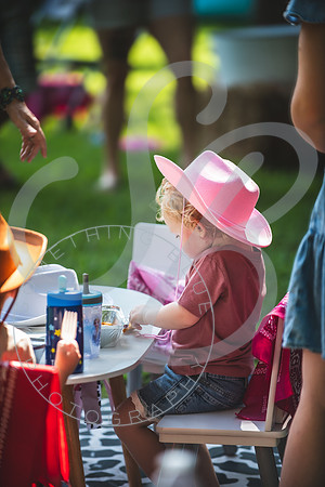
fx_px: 2437
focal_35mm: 180
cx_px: 162
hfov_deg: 7.6
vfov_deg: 11.4
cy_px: 244
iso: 200
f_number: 2.8
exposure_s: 1/320
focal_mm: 180
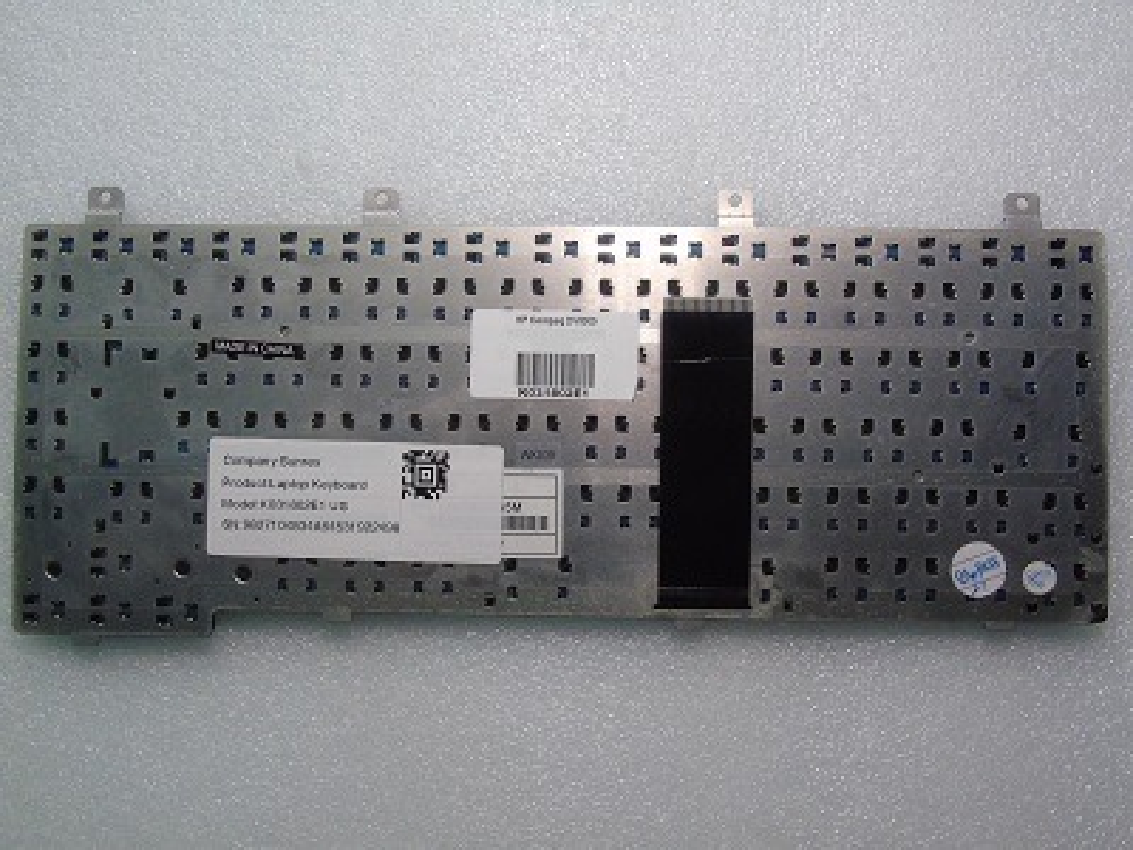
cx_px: 566
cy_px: 425
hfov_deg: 61.7
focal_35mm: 29
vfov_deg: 48.2
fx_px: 949
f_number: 6.4
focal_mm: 5.2
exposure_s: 1/50
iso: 400
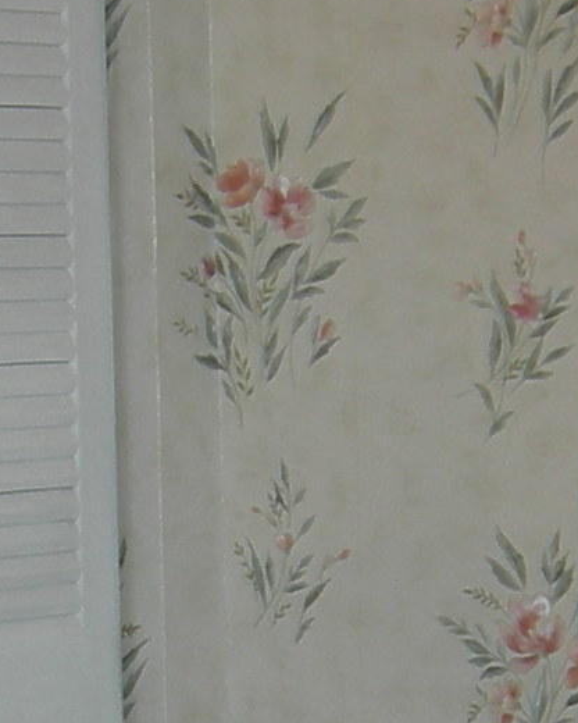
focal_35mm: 175
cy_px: 808
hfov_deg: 8.8
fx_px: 3742
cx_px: 79
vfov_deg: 10.9
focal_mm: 7.5
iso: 64
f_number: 2.7
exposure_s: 1/60.1
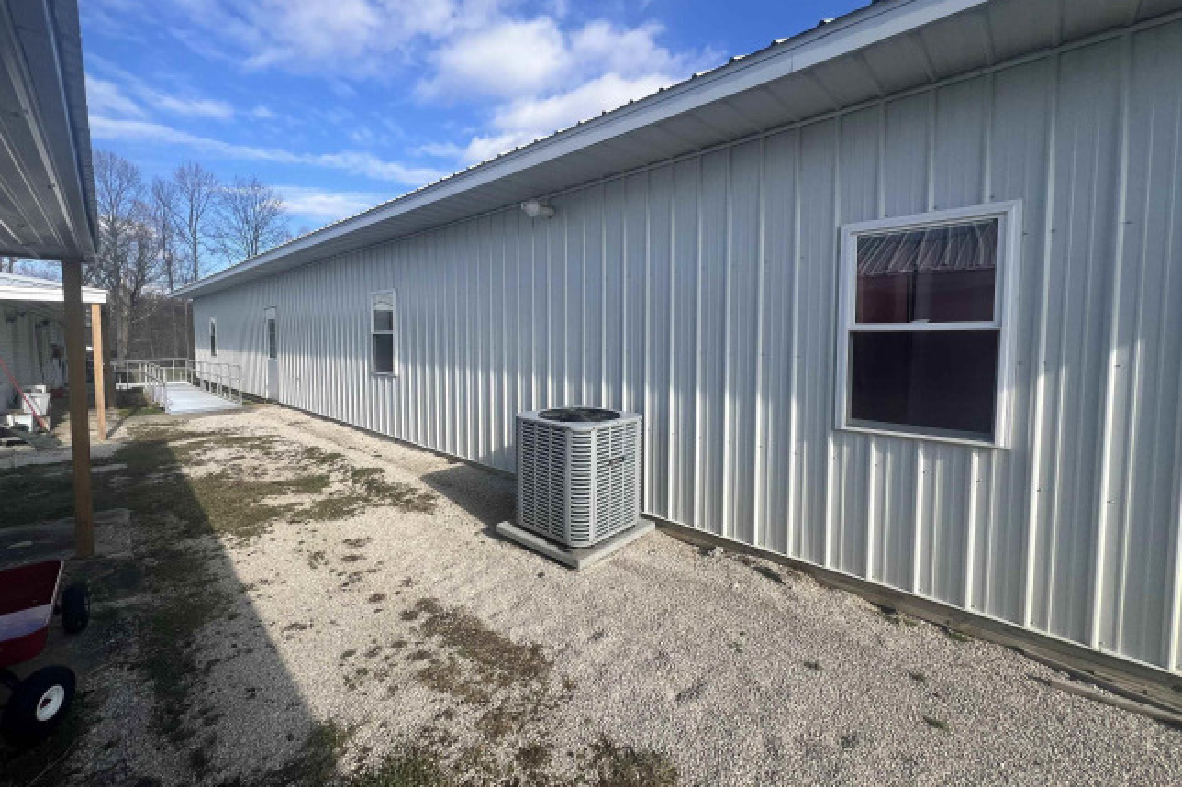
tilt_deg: -3.8
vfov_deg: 81.1
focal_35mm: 14
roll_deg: -0.2
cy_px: 365
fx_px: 460
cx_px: 594
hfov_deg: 104.3
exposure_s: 1/1309
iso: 32
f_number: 1.8
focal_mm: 1.57
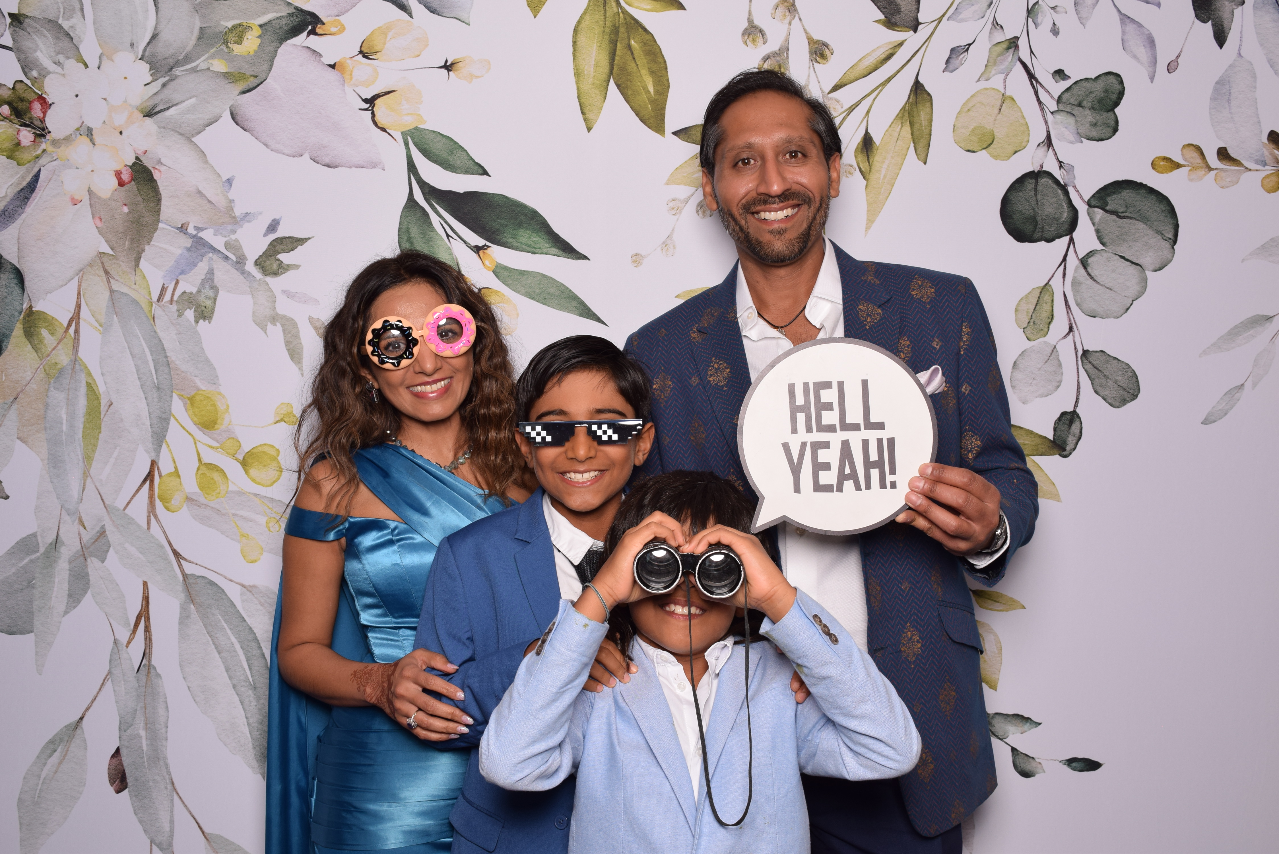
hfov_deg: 53.1
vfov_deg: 36.9
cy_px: 427
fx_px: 1279
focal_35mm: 36
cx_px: 640
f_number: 8
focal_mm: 24
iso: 320
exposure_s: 1/125
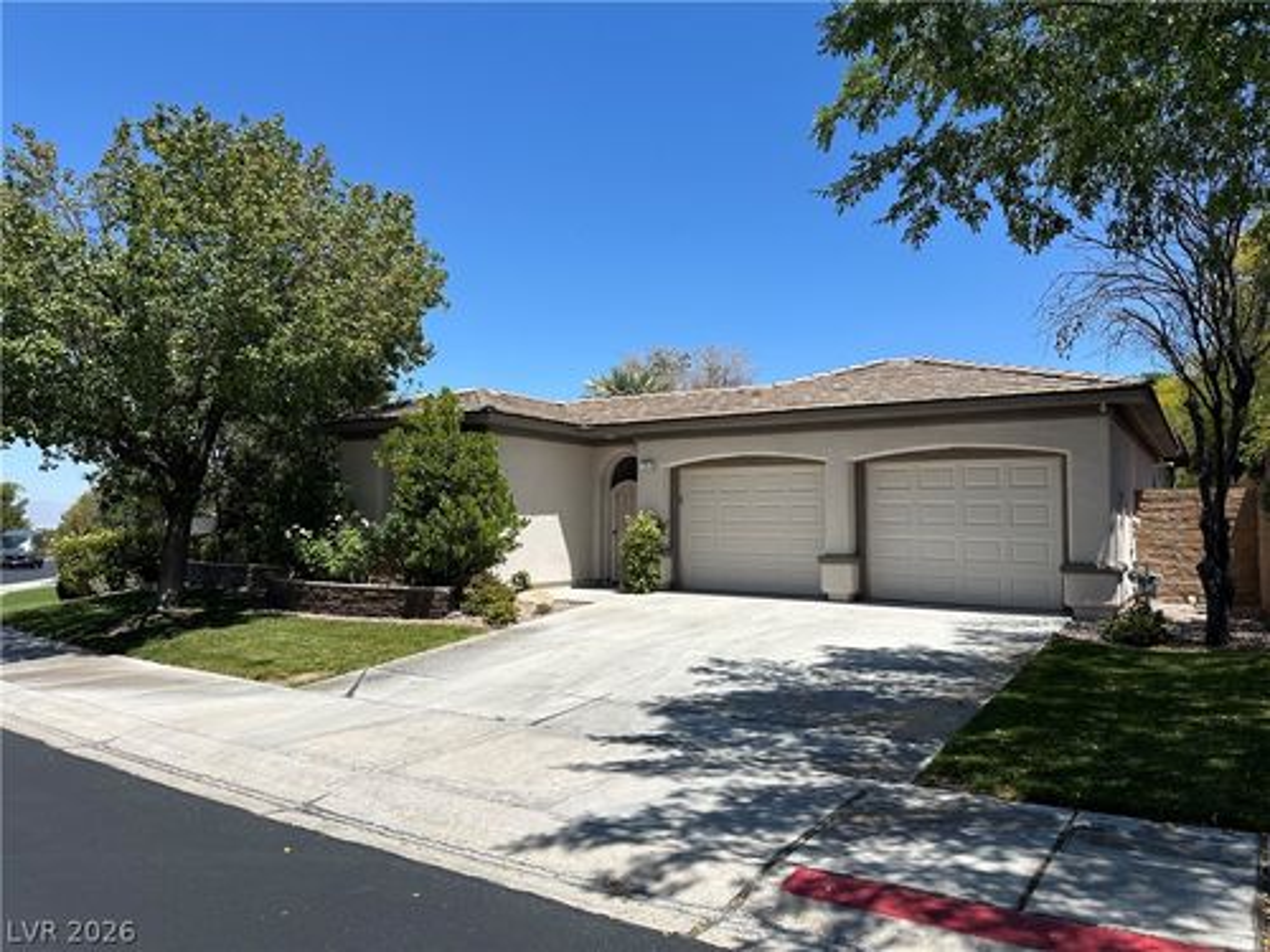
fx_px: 881
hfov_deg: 71.6
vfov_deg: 56.8
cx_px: 635
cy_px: 476
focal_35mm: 24
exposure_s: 1/5263
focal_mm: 6.86
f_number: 1.78
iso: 80
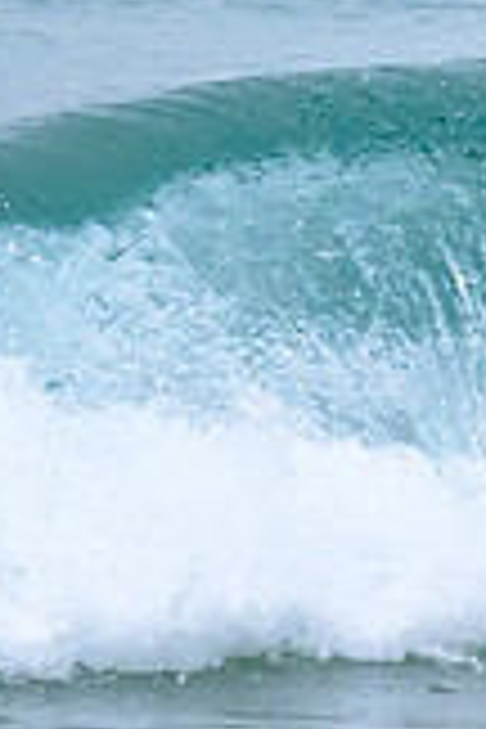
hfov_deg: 0.3
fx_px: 79576
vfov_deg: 0.5
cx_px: 1567
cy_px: 148
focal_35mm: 3930
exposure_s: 1/1600
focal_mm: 800
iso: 2200
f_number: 6.3
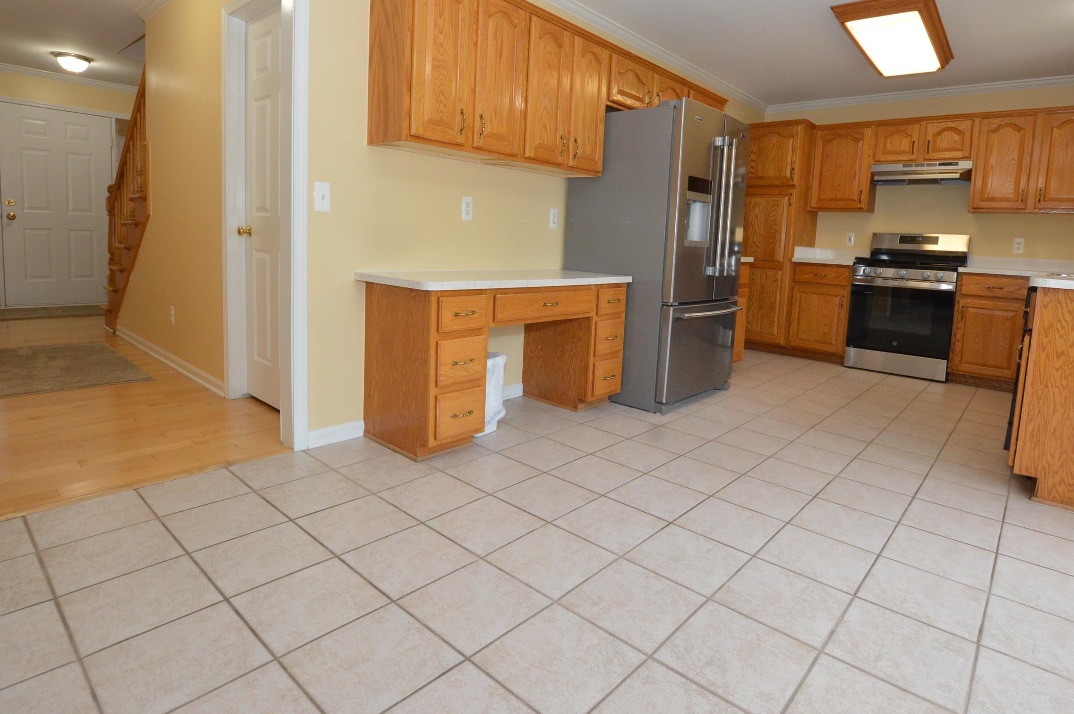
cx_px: 572
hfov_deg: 89.9
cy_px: 297
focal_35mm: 18
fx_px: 537
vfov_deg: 66.8
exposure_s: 1/60
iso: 1100
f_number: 9
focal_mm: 10
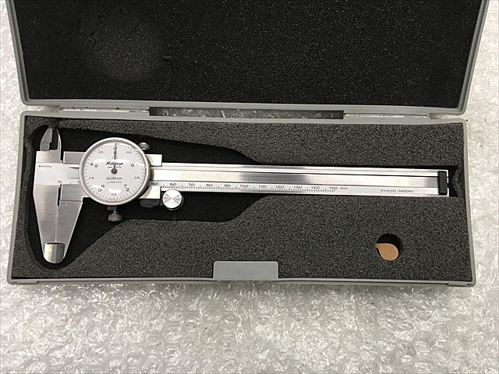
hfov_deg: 61.7
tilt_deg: -84.8
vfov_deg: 48.2
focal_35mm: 29
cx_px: 250
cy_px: 187
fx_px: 418
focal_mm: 4.15
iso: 80
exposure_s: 1/30
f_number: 2.2
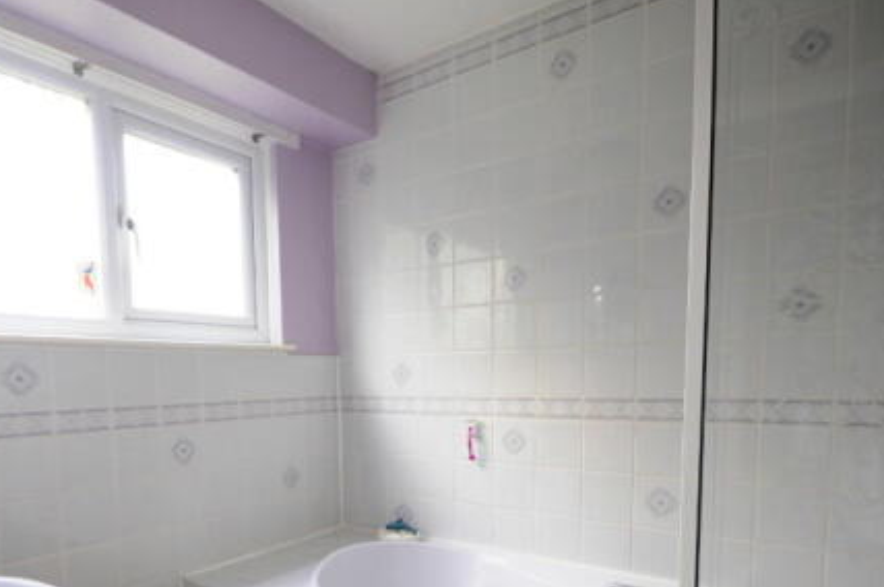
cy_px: 426
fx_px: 564
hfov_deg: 75.8
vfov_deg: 53.0
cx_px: 386
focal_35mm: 23
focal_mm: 10
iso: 250
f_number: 3.5
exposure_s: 1/50
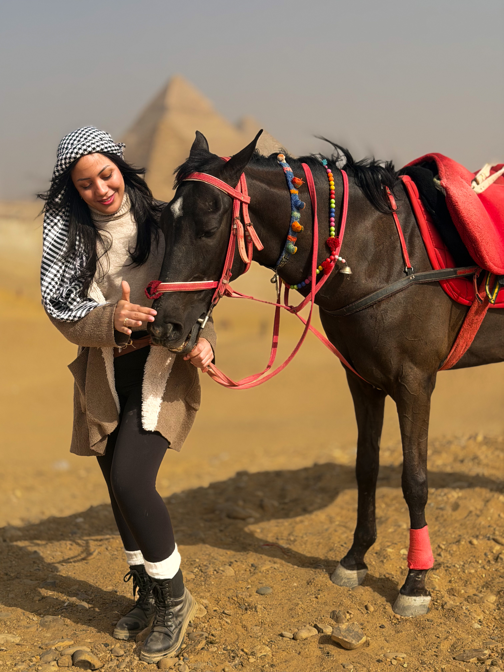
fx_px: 932
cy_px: 336
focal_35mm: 48
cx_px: 252
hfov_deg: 30.3
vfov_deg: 39.7
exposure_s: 1/5600
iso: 64
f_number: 1.8
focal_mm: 6.76
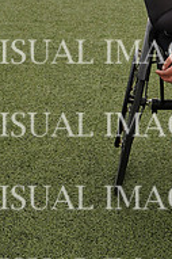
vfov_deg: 14.6
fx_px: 1005
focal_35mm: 140
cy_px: 88
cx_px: 211
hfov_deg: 9.6
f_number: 8
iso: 100
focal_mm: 46
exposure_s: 1/125
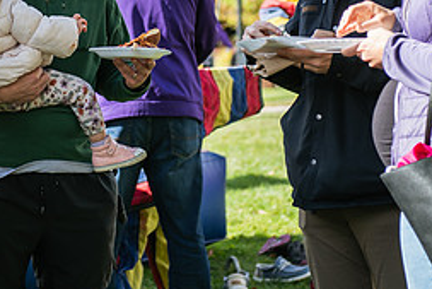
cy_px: -11
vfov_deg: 9.6
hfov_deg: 14.4
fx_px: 1705
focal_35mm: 142
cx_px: 118
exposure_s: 1/640
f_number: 3.2
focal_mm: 62
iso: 125
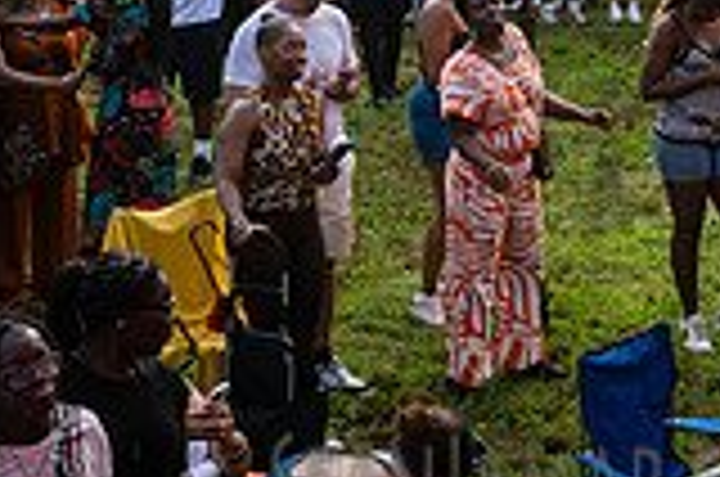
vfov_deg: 10.3
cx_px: 603
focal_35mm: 127
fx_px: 2535
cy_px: -279
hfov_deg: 16.0
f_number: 5.6
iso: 1000
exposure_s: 1/640
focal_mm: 35
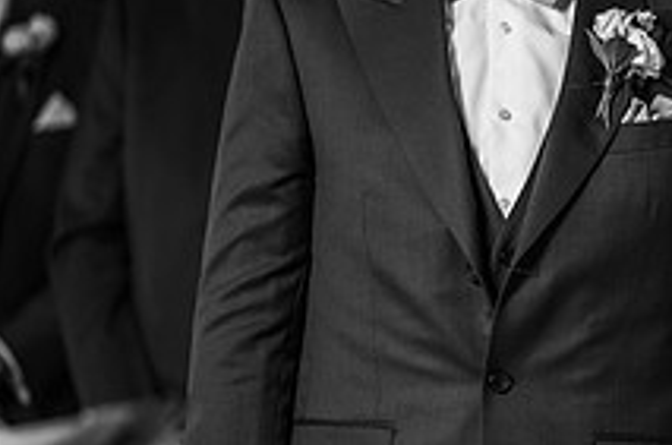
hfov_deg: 8.8
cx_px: 666
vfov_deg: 5.9
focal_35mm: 232
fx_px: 4321
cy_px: 205
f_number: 1.8
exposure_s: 1/200
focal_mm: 85
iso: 400
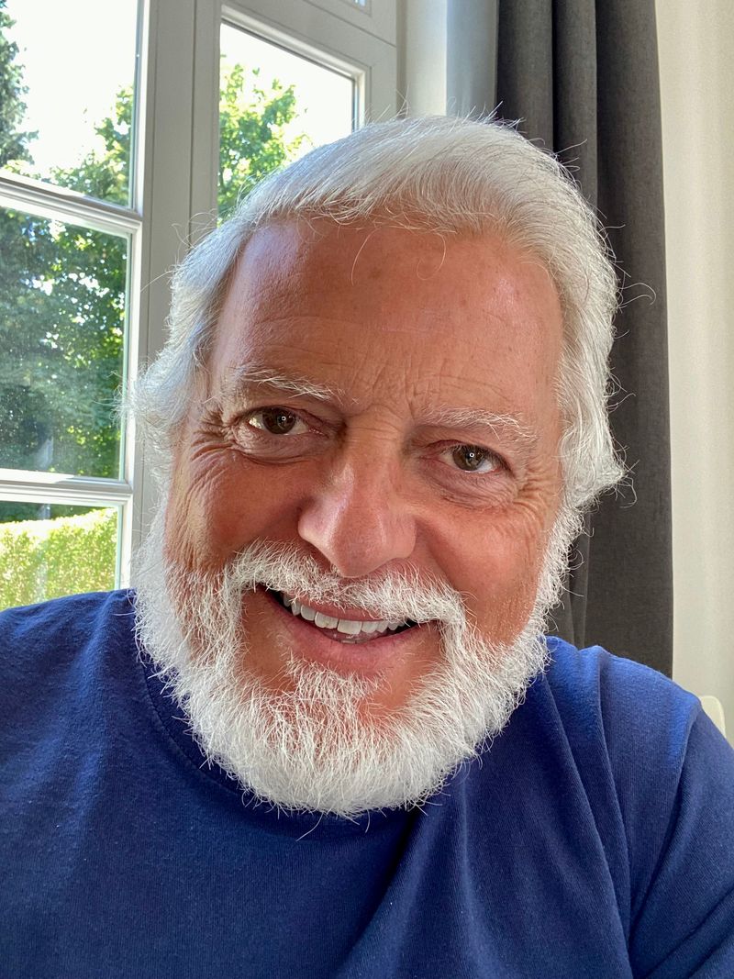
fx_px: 848
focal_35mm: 30
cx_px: 367
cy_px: 490
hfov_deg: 46.8
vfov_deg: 60.0
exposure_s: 1/60
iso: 125
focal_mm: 2.71
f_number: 2.2
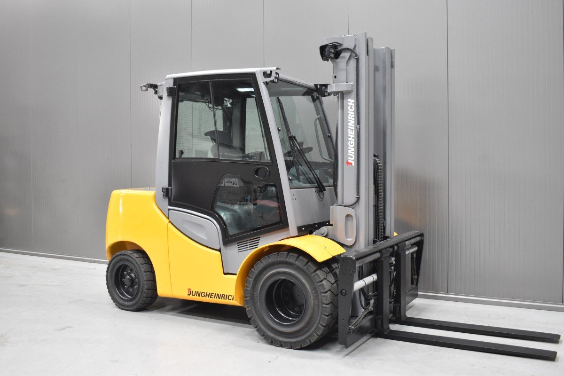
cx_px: 282
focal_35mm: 36
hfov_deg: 53.1
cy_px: 188
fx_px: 564
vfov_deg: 36.9
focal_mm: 24
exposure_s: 1/40
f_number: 4.5
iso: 1600
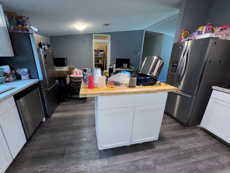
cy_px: 89
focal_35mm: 15
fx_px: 100
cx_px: 110
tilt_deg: -18.4
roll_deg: -2.3
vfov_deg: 81.7
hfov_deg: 98.1
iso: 100
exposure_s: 1/60
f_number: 2.2
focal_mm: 2.22
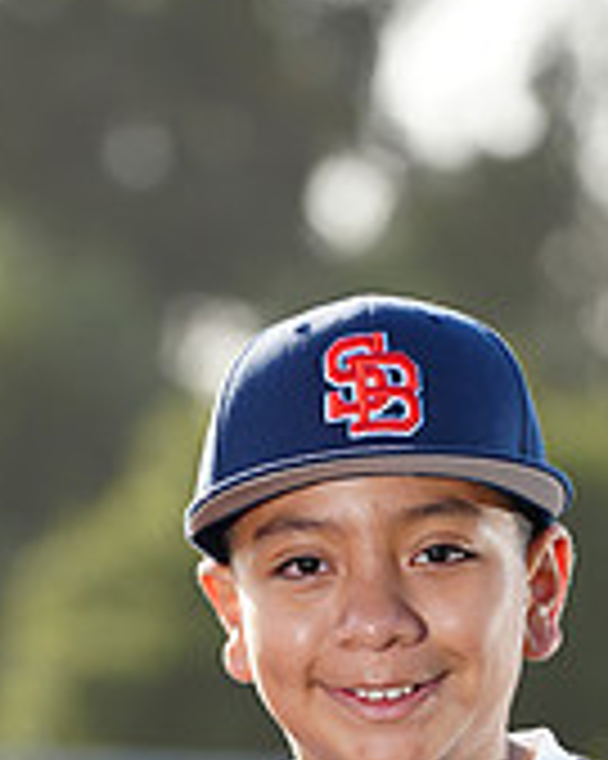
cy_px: 1273
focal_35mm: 577
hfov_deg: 2.7
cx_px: 191
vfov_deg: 3.3
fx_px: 12990
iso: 100
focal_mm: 179
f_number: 5
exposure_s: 1/250
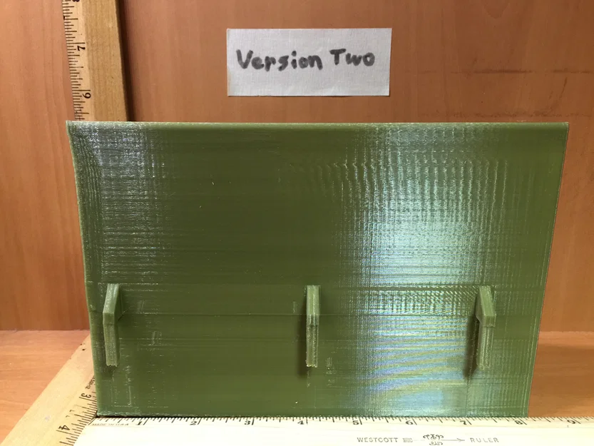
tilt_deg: -15.7
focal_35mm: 29
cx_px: 297
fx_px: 498
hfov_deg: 61.7
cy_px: 223
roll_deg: -0.2
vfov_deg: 48.2
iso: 80
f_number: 2.2
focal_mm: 4.15
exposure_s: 1/15
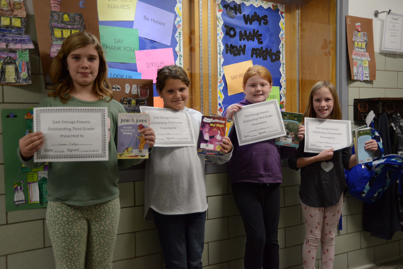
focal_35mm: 40
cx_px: 202
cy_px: 134
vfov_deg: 33.4
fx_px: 448
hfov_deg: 48.4
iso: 2000
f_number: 4.2
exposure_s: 1/80
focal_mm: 40
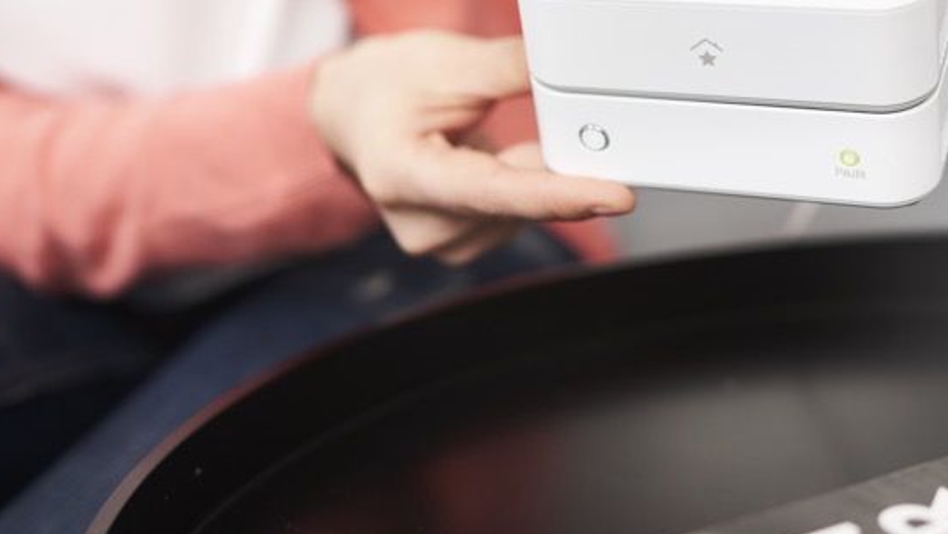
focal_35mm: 67
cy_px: 79
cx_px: 544
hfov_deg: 31.4
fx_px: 1685
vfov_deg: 17.8
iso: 100
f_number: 2
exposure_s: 1/125
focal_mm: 35
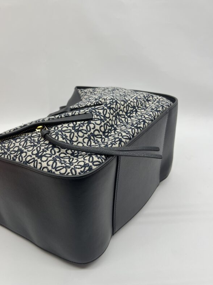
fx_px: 279
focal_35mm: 34
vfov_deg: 54.0
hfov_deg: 41.5
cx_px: 81
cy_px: 137
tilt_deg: -30.0
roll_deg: -1.0
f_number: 1.5
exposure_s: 1/100
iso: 40
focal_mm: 5.7
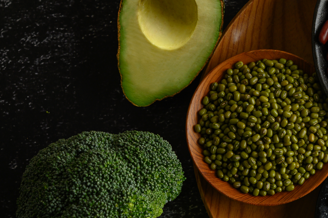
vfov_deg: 8.2
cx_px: 371
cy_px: 138
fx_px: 1521
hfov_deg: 12.1
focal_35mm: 167
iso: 100
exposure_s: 1/125
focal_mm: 60
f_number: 8
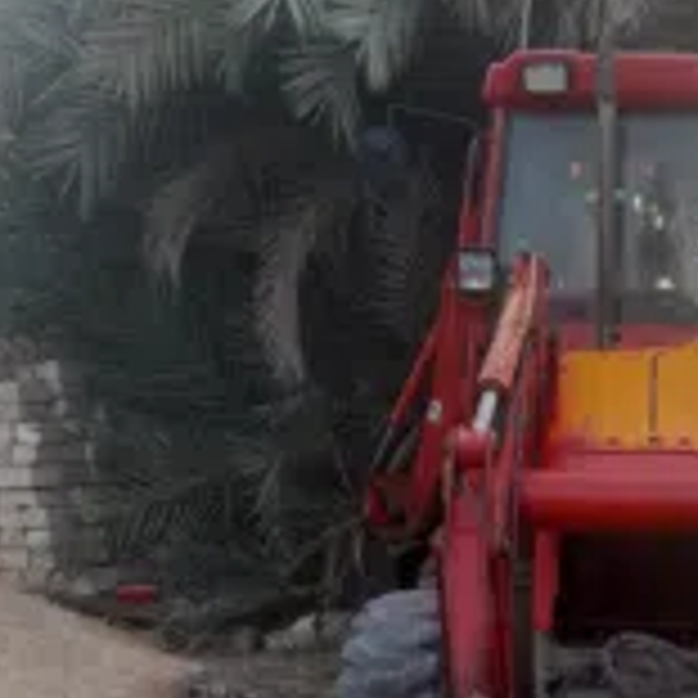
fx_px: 1300
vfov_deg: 28.2
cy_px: 703
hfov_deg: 28.7
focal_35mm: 57
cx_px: 648
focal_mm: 4.6
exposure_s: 1/50
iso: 40
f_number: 2
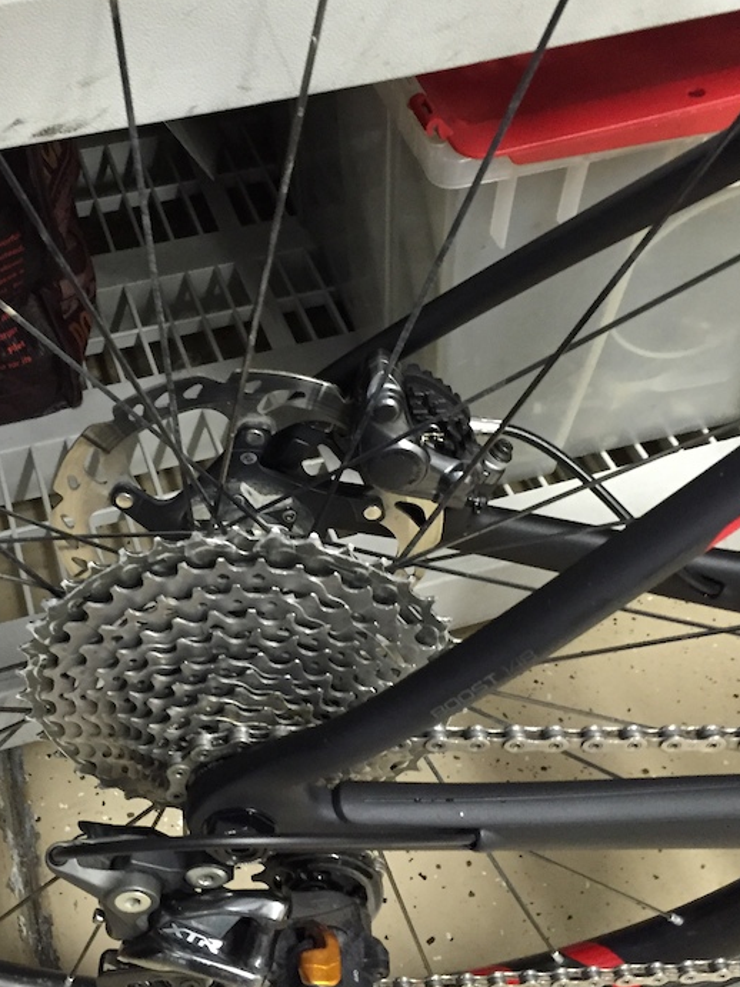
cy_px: 450
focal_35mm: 43
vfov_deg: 43.8
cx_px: 247
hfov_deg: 33.3
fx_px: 1226
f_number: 2.2
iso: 250
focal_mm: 4.15
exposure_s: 1/20
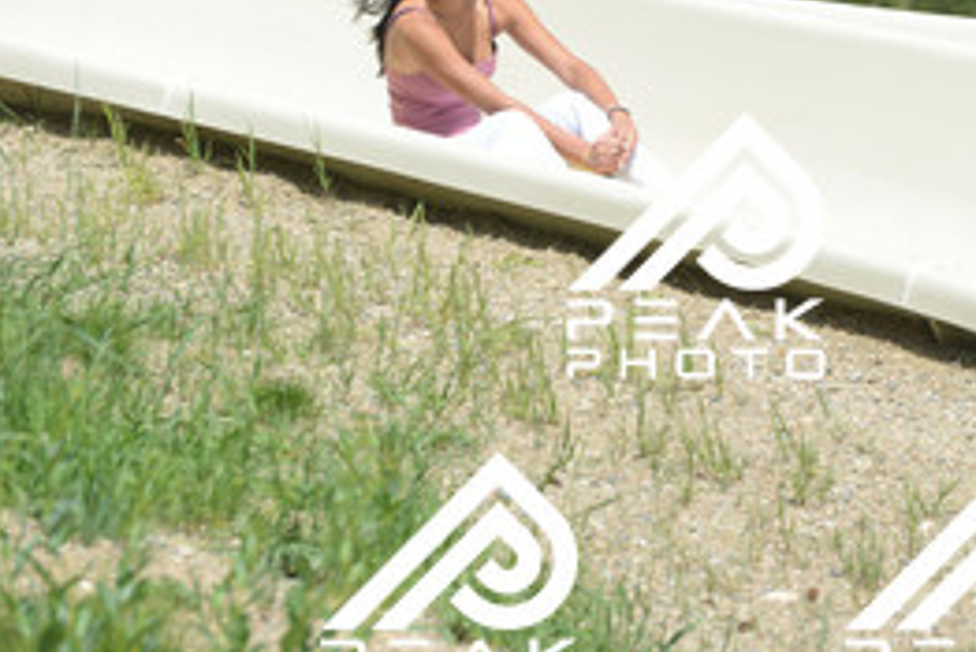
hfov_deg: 6.9
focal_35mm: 298
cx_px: 712
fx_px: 8083
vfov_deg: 4.6
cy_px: 222
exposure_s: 1/640
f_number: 6.3
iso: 180
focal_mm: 195
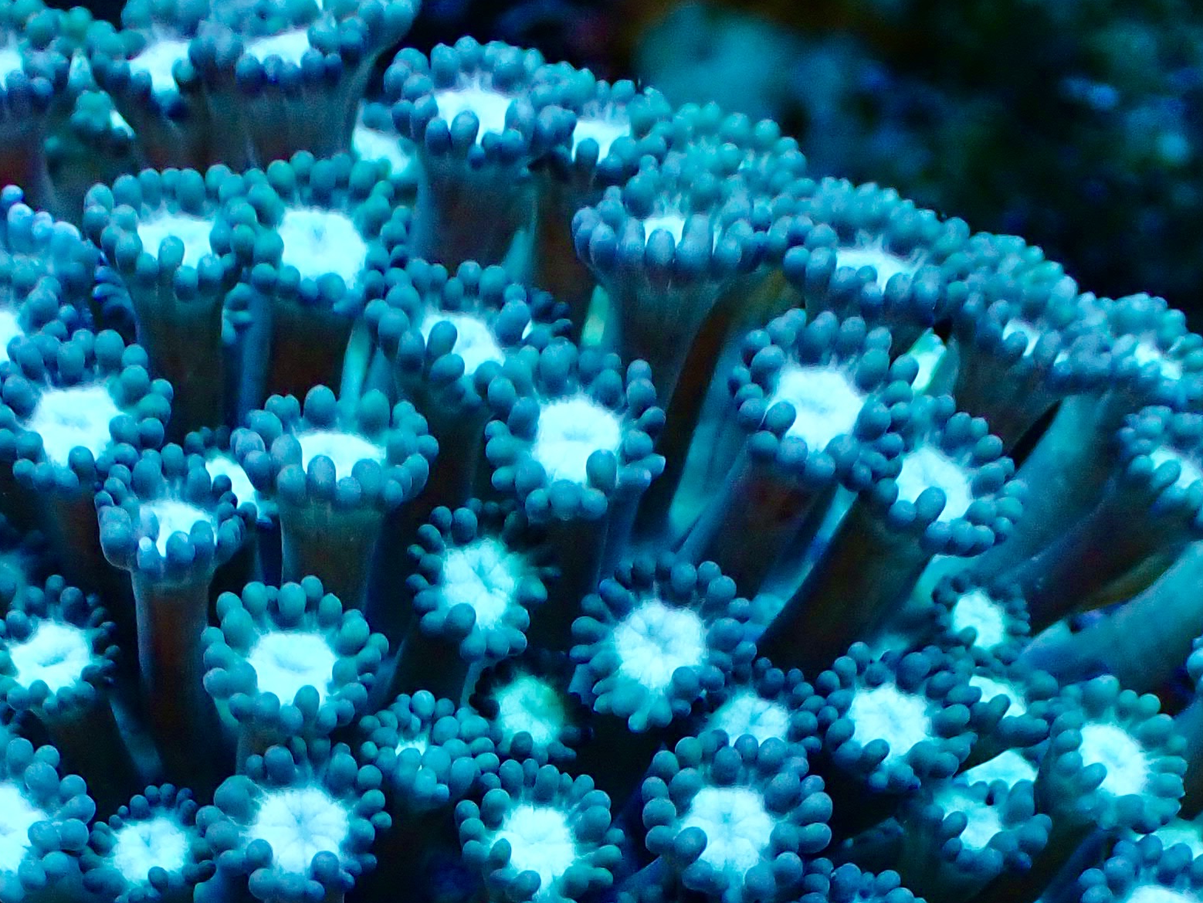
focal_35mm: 77
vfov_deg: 18.0
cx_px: 415
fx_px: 2676
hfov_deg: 25.2
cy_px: 1132
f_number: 2.3
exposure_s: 1/160
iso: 200
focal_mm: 5.4
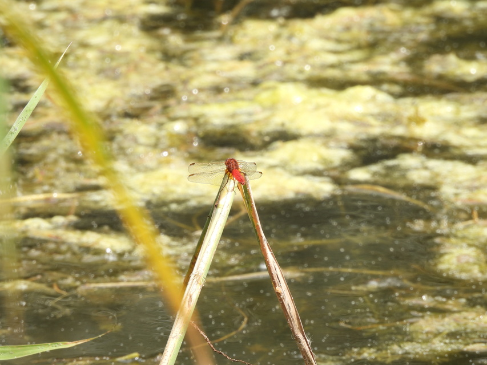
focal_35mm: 1000
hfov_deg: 2.0
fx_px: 14071
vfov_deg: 1.5
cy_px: 182
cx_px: 244
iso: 100
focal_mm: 178
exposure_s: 1/160
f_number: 6.3
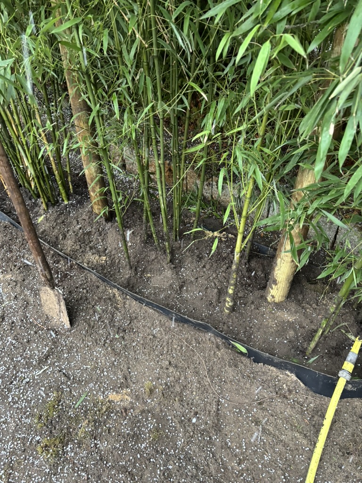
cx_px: 181
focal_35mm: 26
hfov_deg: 53.1
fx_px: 363
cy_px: 242
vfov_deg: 67.3
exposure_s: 1/60
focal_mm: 5.96
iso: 500
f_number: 1.6
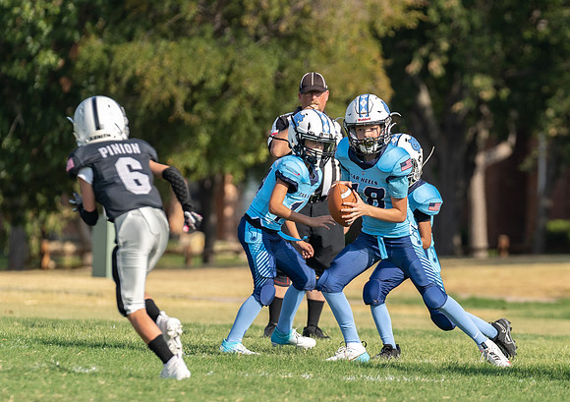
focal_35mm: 451
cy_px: 265
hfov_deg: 4.5
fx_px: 7272
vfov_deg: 3.2
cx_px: 432
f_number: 3.5
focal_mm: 200
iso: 100
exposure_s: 1/1600
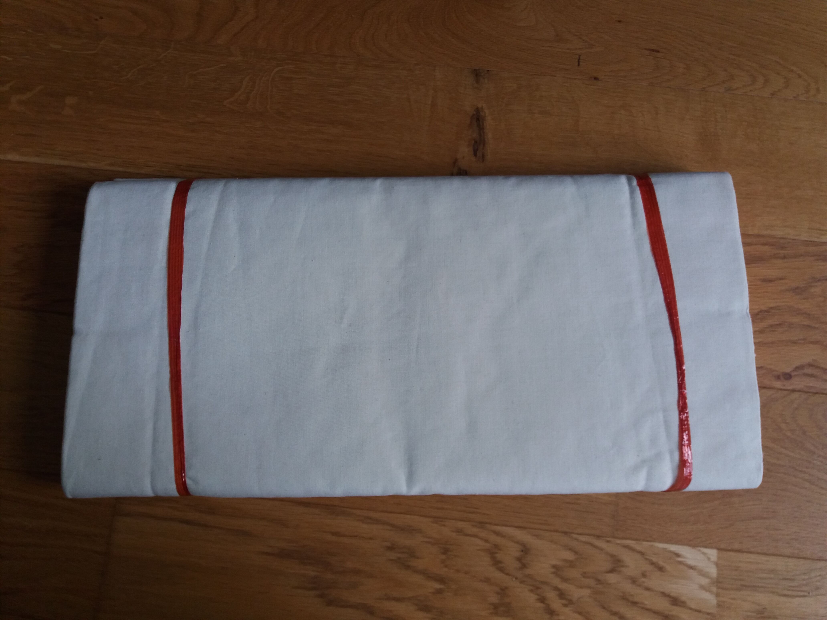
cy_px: 310
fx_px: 669
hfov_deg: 63.4
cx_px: 414
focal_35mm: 28
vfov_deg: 49.7
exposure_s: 1/100
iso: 80
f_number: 1.9
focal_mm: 3.7
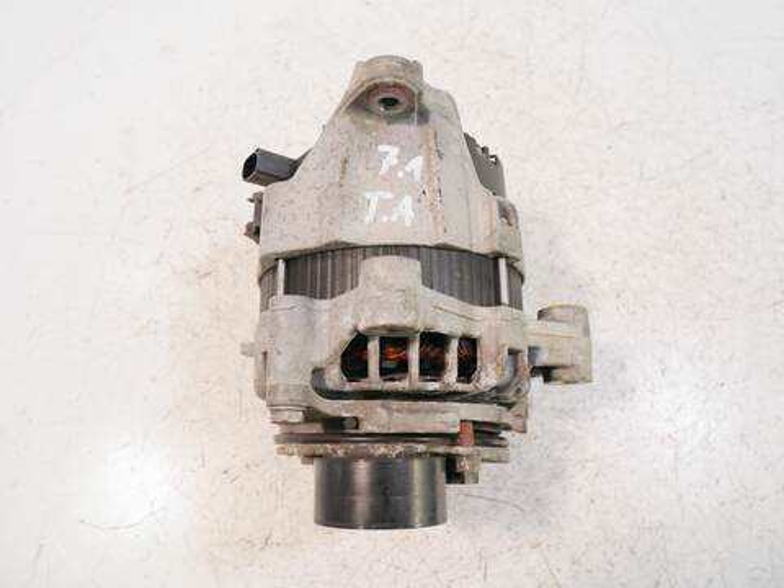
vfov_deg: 53.1
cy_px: 294
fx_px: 589
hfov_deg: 67.3
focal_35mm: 26
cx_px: 392
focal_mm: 13
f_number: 3.6
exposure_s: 1/60
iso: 250
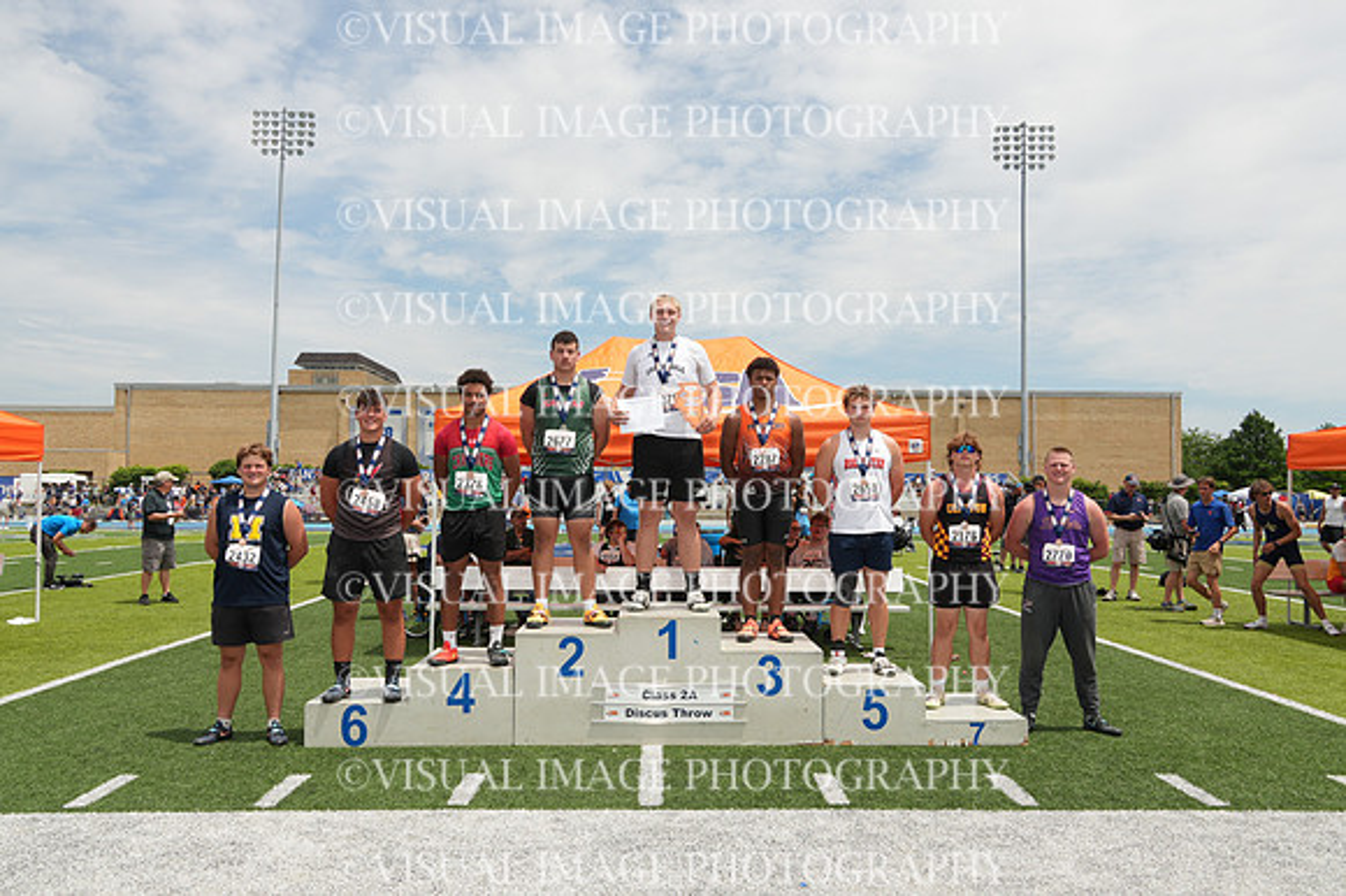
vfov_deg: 43.6
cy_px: 448
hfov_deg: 62.0
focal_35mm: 30
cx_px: 673
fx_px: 1121
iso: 100
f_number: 11
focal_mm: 20
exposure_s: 1/160
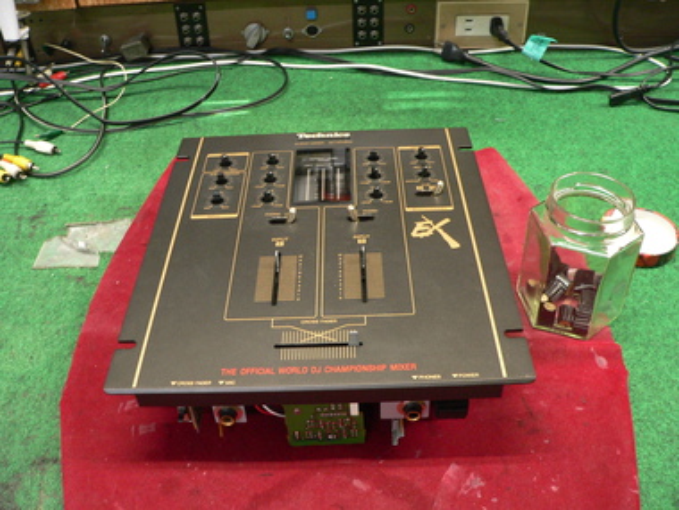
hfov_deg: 51.4
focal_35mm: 36
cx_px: 340
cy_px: 255
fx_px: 706
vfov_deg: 39.7
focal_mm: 6
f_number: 2.8
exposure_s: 1/10
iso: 200
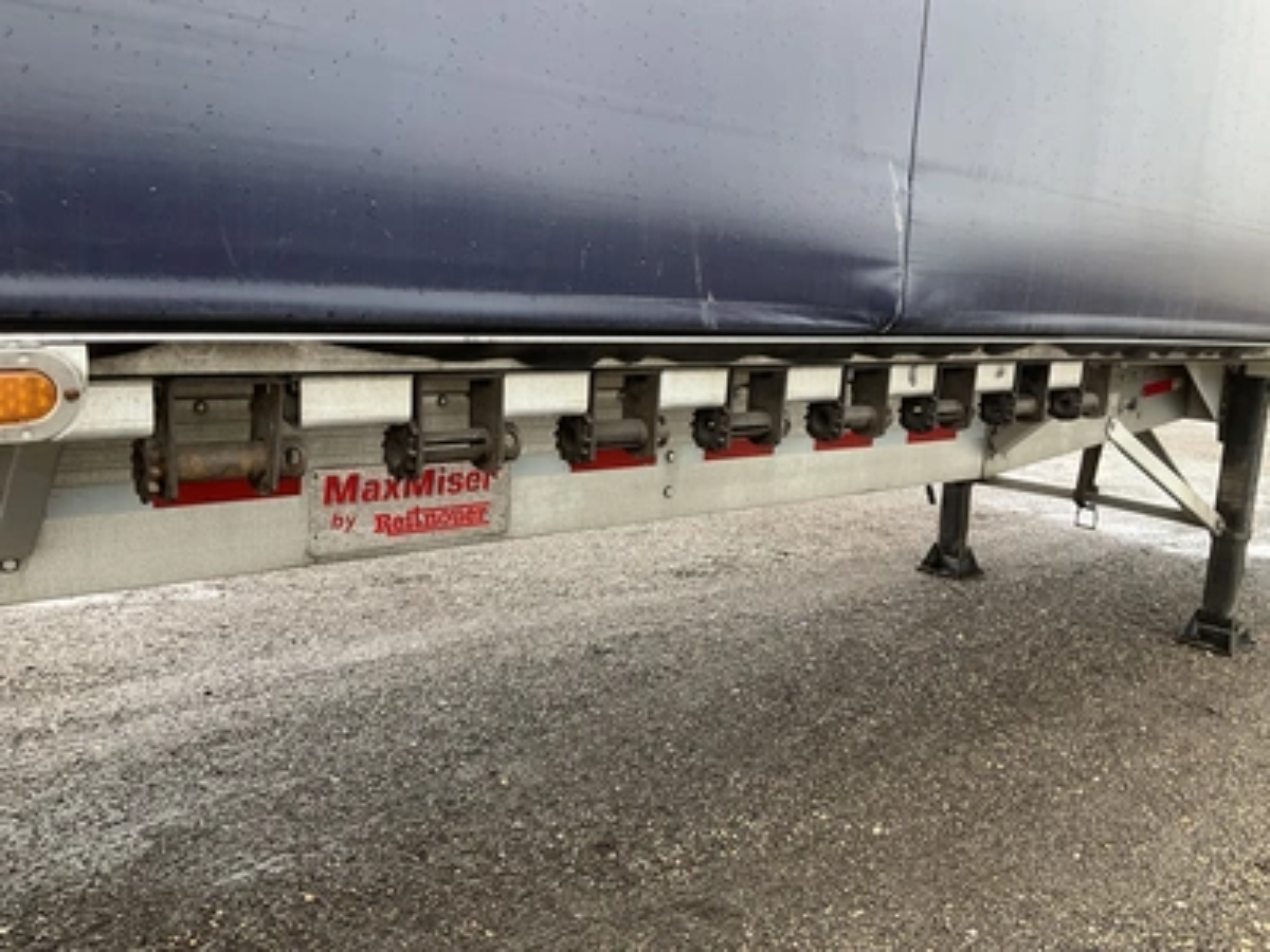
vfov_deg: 48.2
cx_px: 635
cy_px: 476
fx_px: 1064
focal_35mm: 29
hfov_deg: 61.7
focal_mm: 3
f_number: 1.8
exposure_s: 1/122
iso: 25
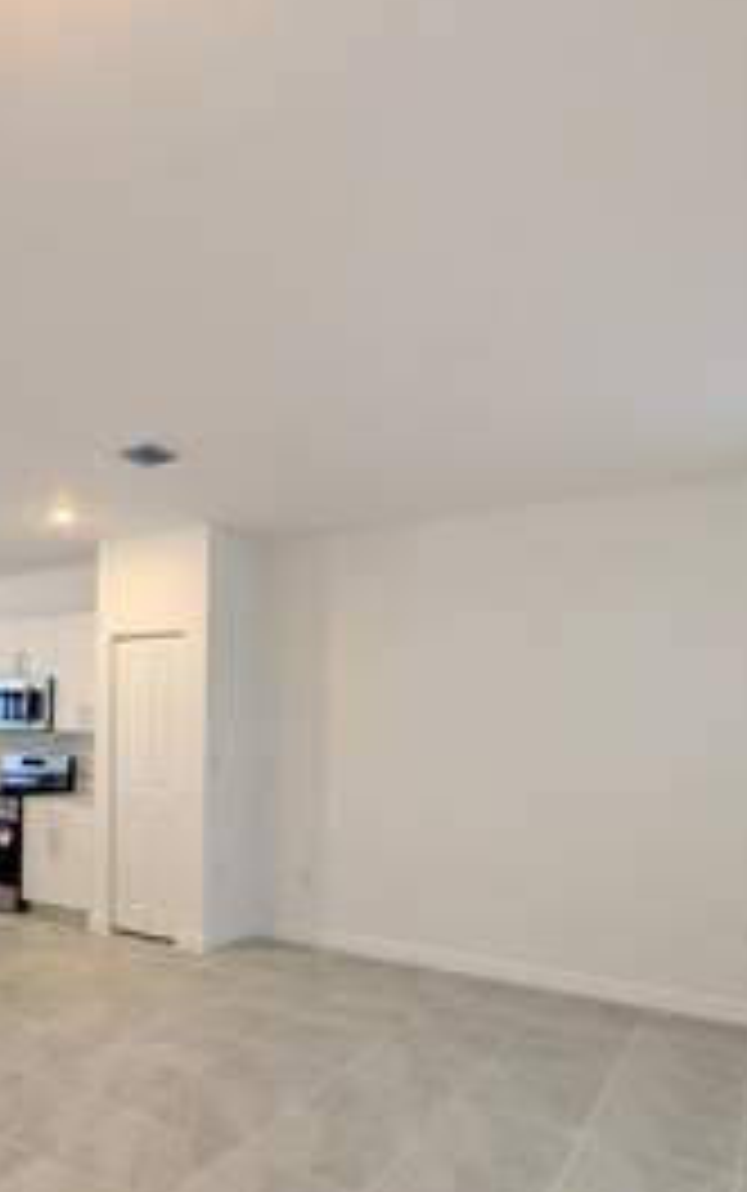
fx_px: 748
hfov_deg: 49.4
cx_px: 130
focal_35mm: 23
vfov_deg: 76.4
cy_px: 702
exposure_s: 1/120
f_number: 1.7
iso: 51
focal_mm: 2.02
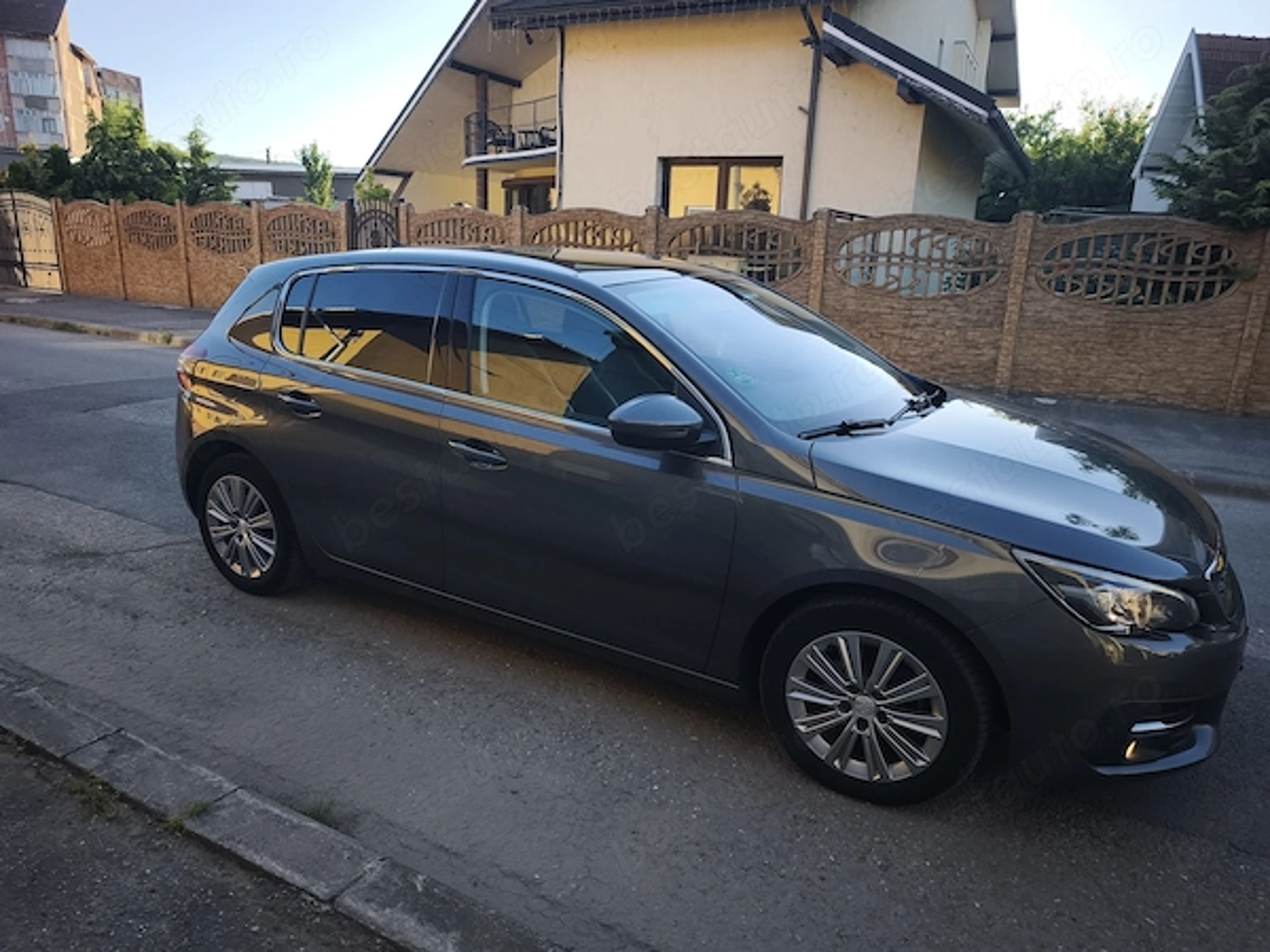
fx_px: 844
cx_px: 635
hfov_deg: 73.9
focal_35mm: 23
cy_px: 476
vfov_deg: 58.9
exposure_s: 1/729
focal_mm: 6.57
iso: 50
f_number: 1.6
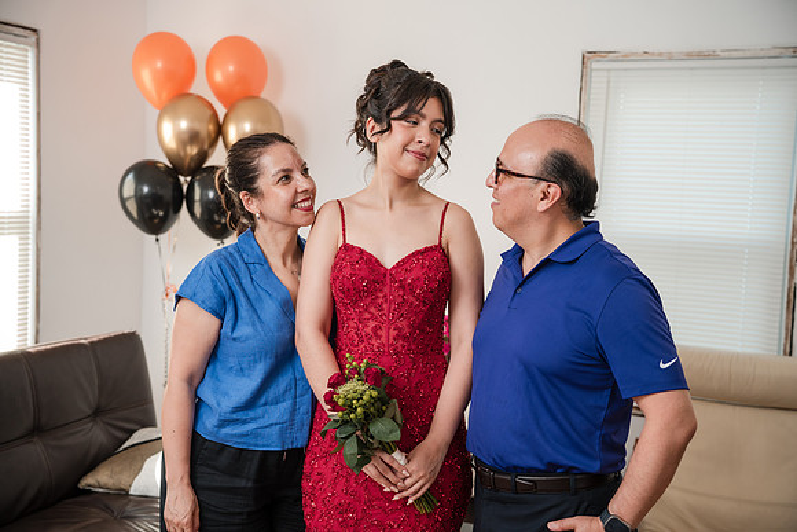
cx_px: 398
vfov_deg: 28.7
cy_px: 266
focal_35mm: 47
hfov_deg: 41.9
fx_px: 1041
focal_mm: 47
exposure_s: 1/250
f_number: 3.2
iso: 1000
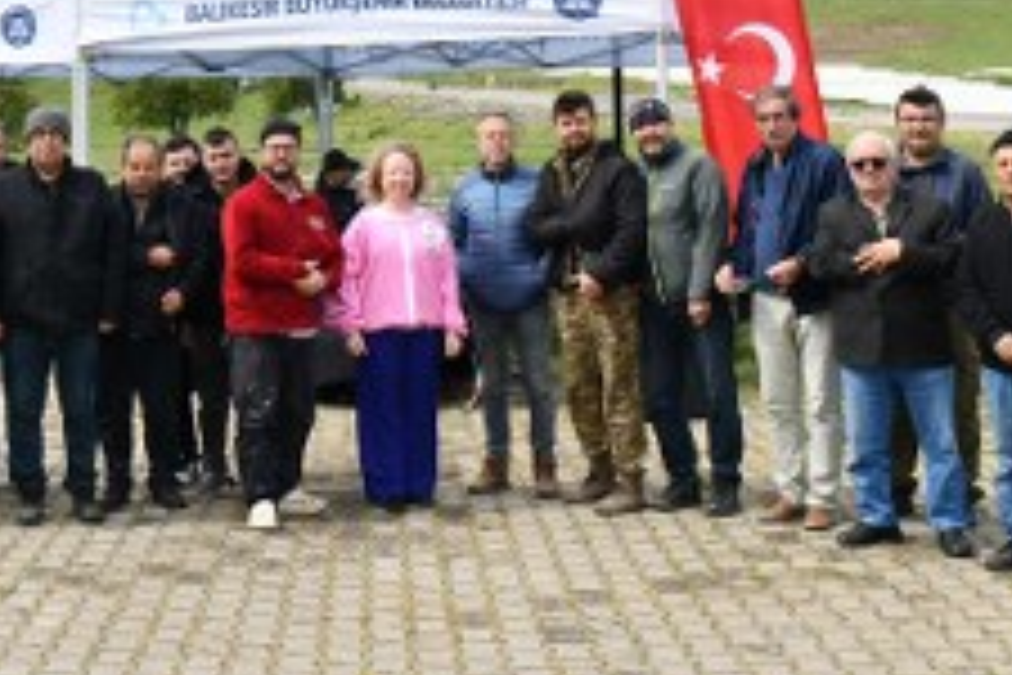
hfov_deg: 30.2
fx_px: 1799
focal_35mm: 64
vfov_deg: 20.5
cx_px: 117
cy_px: -14
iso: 200
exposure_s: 1/320
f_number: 9
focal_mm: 24
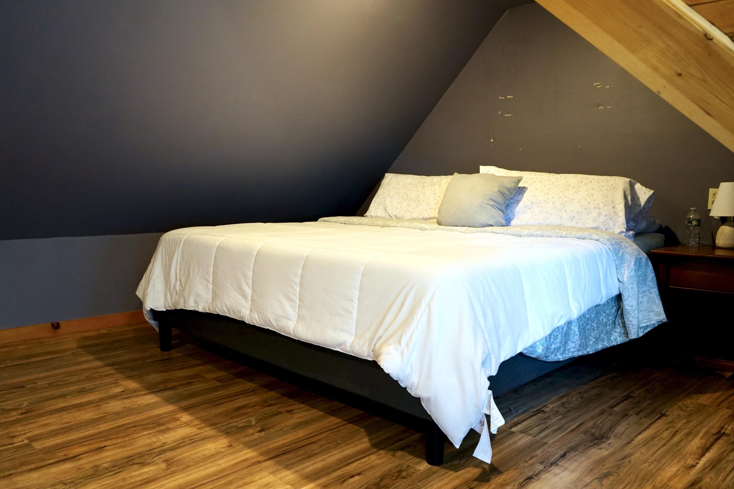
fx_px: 571
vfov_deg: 46.4
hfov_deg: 65.5
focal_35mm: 28
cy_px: 244
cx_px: 367
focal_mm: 28
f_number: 3.5
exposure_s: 1/160
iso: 3200
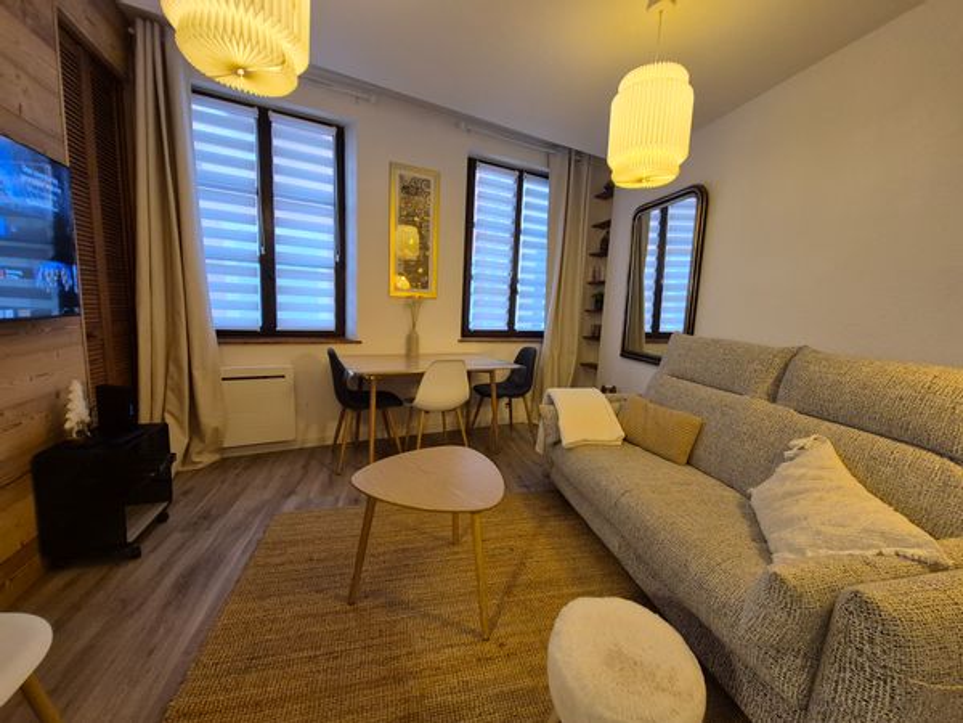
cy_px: 362
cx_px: 482
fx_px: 362
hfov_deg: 106.2
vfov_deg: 89.9
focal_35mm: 13
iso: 250
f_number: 2.2
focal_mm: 1.74
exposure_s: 1/50
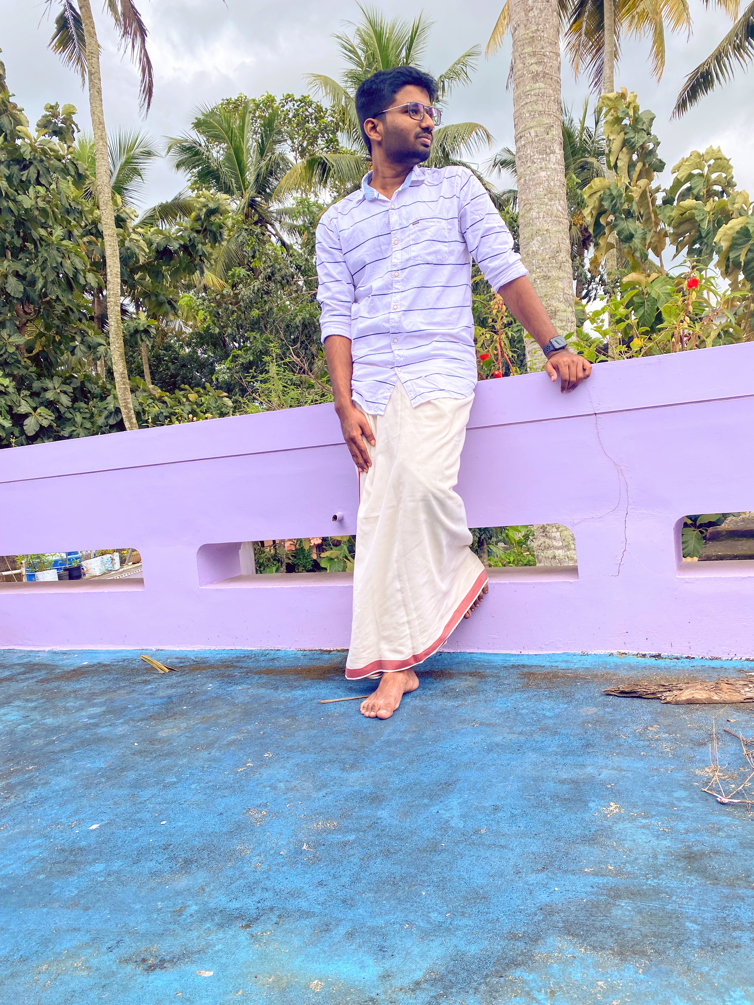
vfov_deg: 67.3
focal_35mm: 26
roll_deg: +6.5
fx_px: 755
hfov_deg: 53.1
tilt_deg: -4.9
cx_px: 377
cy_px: 502
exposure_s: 1/1300
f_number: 1.8
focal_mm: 4.25
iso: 32
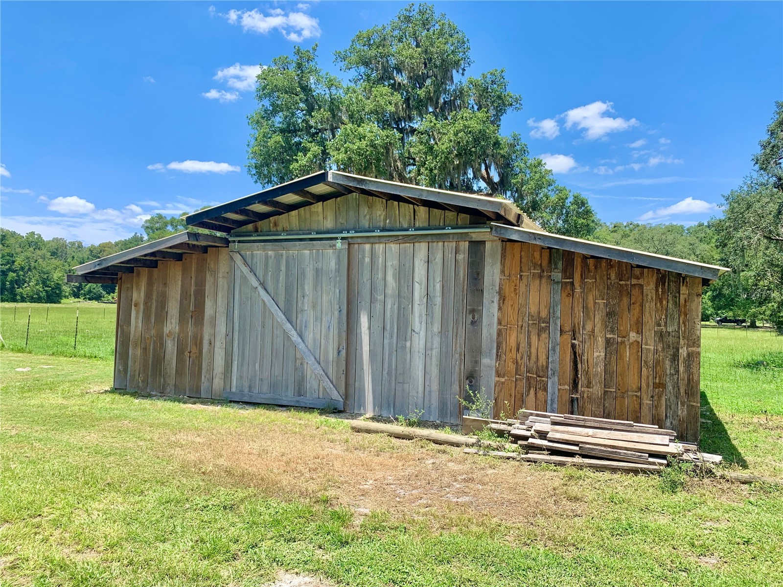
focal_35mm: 26
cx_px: 392
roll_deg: -3.0
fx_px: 588
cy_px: 294
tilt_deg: +1.1
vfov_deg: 53.1
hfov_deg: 67.3
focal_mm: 4.25
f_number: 1.8
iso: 25
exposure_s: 1/1468
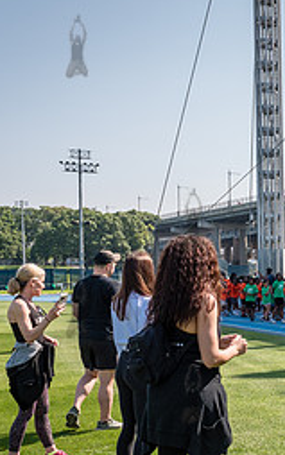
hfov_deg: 19.4
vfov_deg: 33.7
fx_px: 745
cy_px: 304
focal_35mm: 60
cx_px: 401
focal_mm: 24
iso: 400
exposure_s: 1/1000
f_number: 5.6
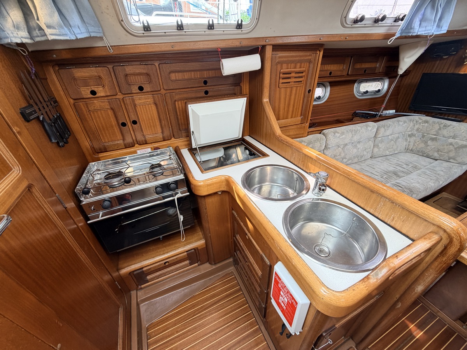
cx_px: 234
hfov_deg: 102.1
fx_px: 189
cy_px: 175
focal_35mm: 14
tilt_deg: -28.2
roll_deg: +2.5
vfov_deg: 85.7
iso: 125
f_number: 2.2
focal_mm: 2.22
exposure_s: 1/121
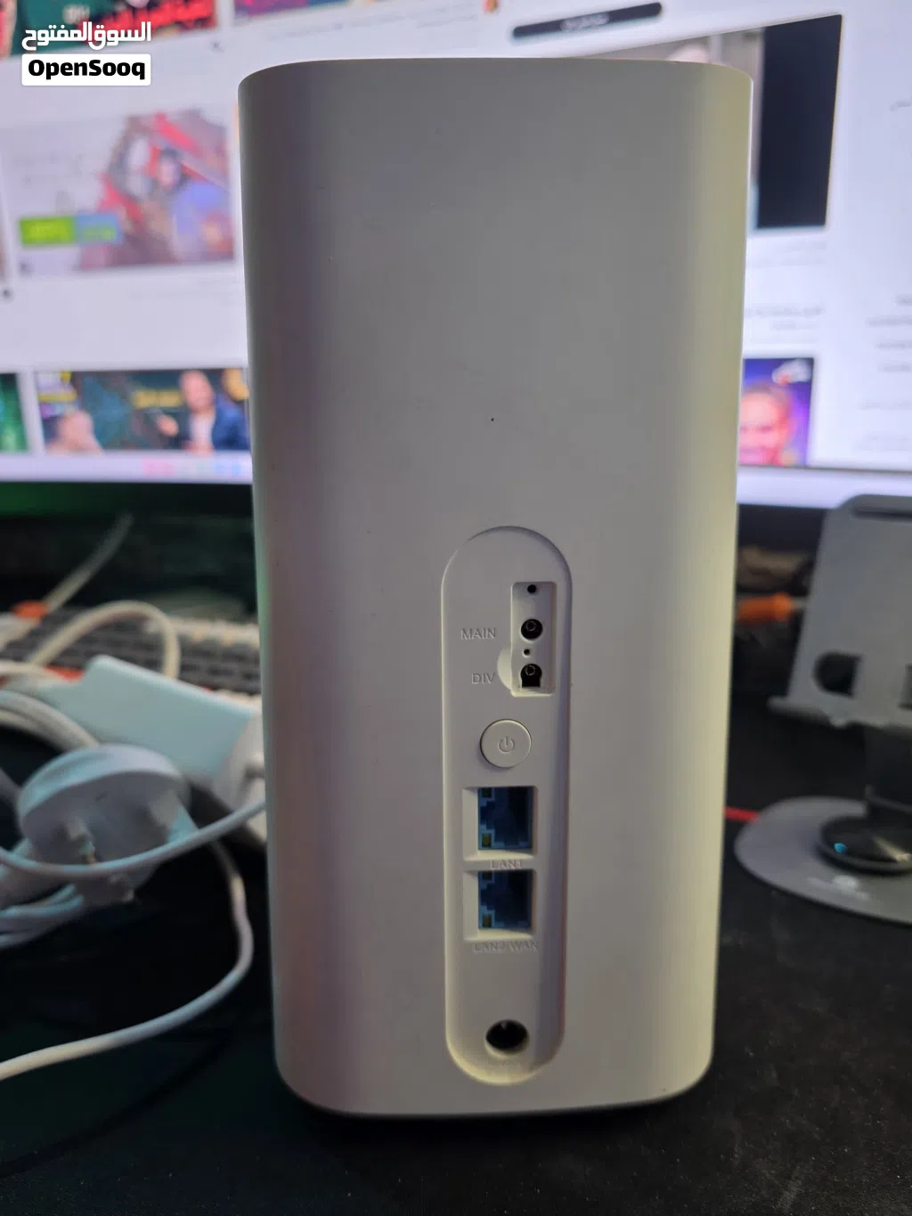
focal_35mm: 23
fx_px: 808
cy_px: 608
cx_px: 456
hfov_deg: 58.9
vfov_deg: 73.9
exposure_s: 1/50.3
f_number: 1.7
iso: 160
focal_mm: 6.3
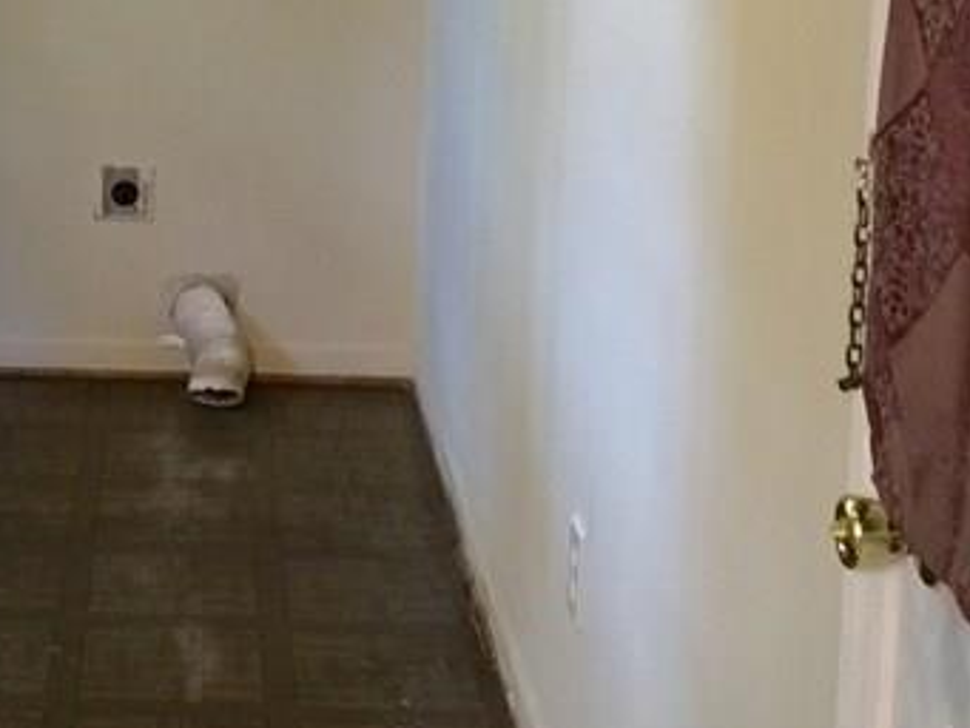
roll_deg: -1.4
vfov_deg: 16.7
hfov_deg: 21.8
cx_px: 20
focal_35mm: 87
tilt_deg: -10.0
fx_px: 2439
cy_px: 43
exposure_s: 1/10
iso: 100
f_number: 2.2
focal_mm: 4.15
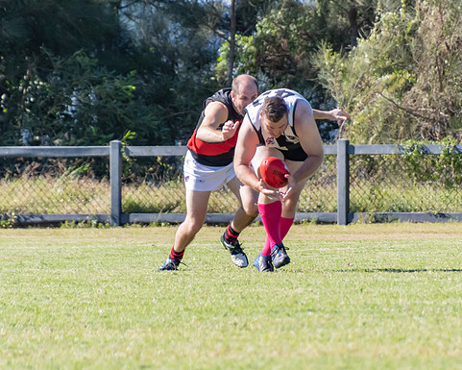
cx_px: 247
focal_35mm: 999
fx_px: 13663
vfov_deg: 1.6
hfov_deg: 1.9
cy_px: 204
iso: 800
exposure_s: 1/2500
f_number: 6.3
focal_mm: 400
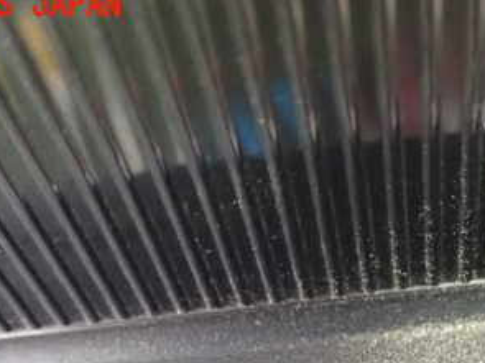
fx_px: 854
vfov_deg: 23.1
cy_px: 355
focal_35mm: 61
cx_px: 316
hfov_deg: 31.5
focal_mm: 5.4
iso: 1600
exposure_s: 1/30
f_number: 2.3
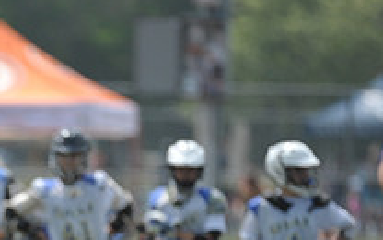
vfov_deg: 1.4
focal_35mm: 965
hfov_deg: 2.2
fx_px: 10073
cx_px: -77
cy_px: 334
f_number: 4
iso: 640
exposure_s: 1/3200
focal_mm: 340
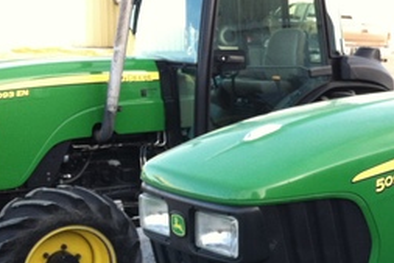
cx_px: 406
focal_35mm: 78
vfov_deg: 17.5
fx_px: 854
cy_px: 182
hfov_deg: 24.6
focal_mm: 3.85
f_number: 2.8
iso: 100
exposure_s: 1/120
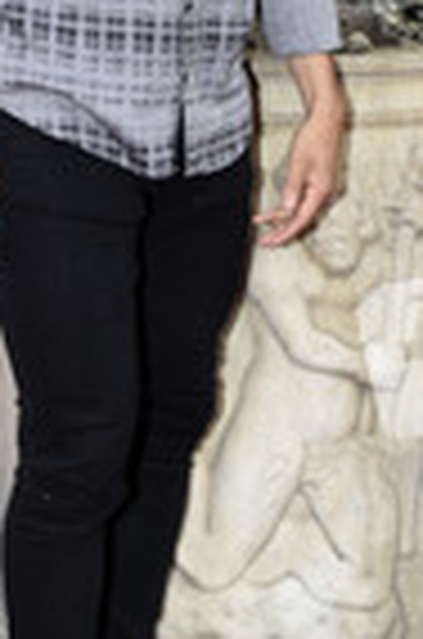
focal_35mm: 93
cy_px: 108
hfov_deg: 14.6
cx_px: 180
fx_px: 1647
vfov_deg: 21.6
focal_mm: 22
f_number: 5.6
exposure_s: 1/160
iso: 200
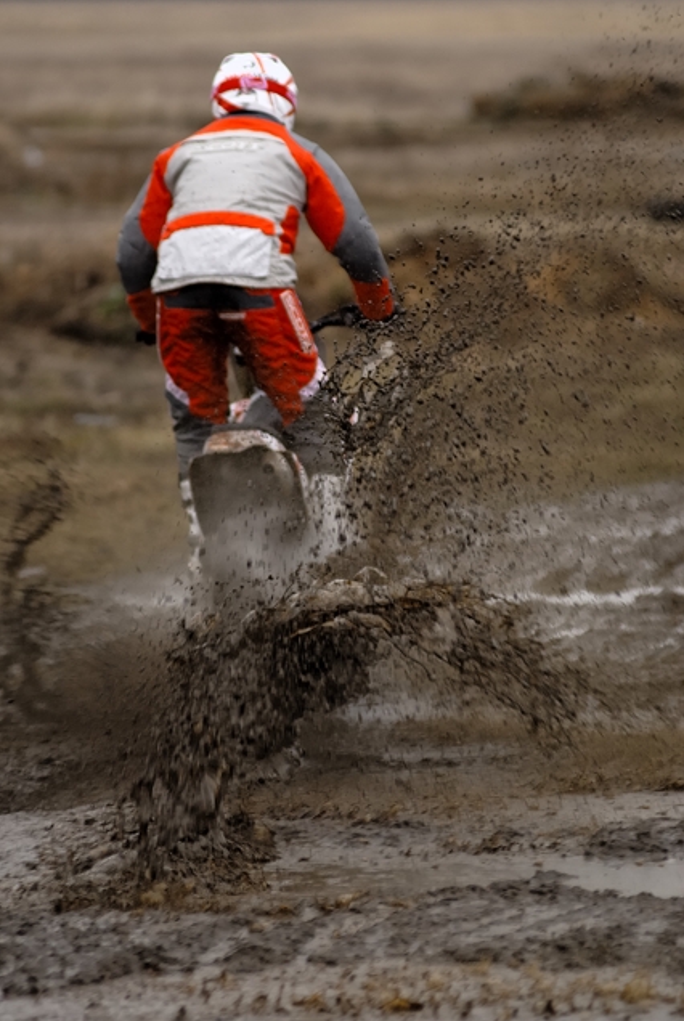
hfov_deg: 4.2
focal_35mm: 330
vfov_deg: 6.2
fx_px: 9374
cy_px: 530
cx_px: 319
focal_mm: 200
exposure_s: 1/160
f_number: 2.8
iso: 400
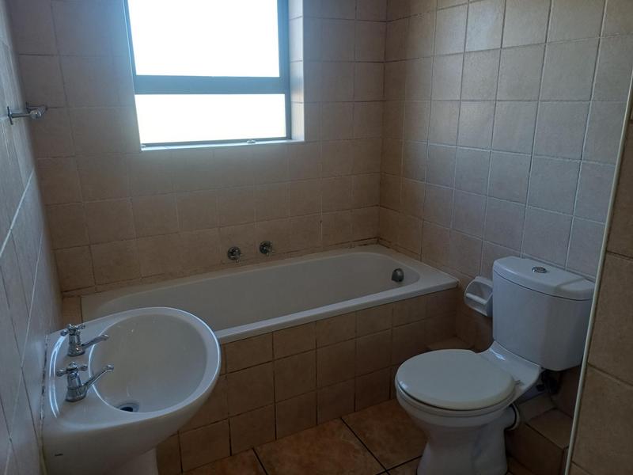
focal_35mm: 25
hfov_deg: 69.4
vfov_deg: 54.9
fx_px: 457
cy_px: 238
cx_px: 316
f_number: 1.8
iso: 64
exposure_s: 1/50
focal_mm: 4.65
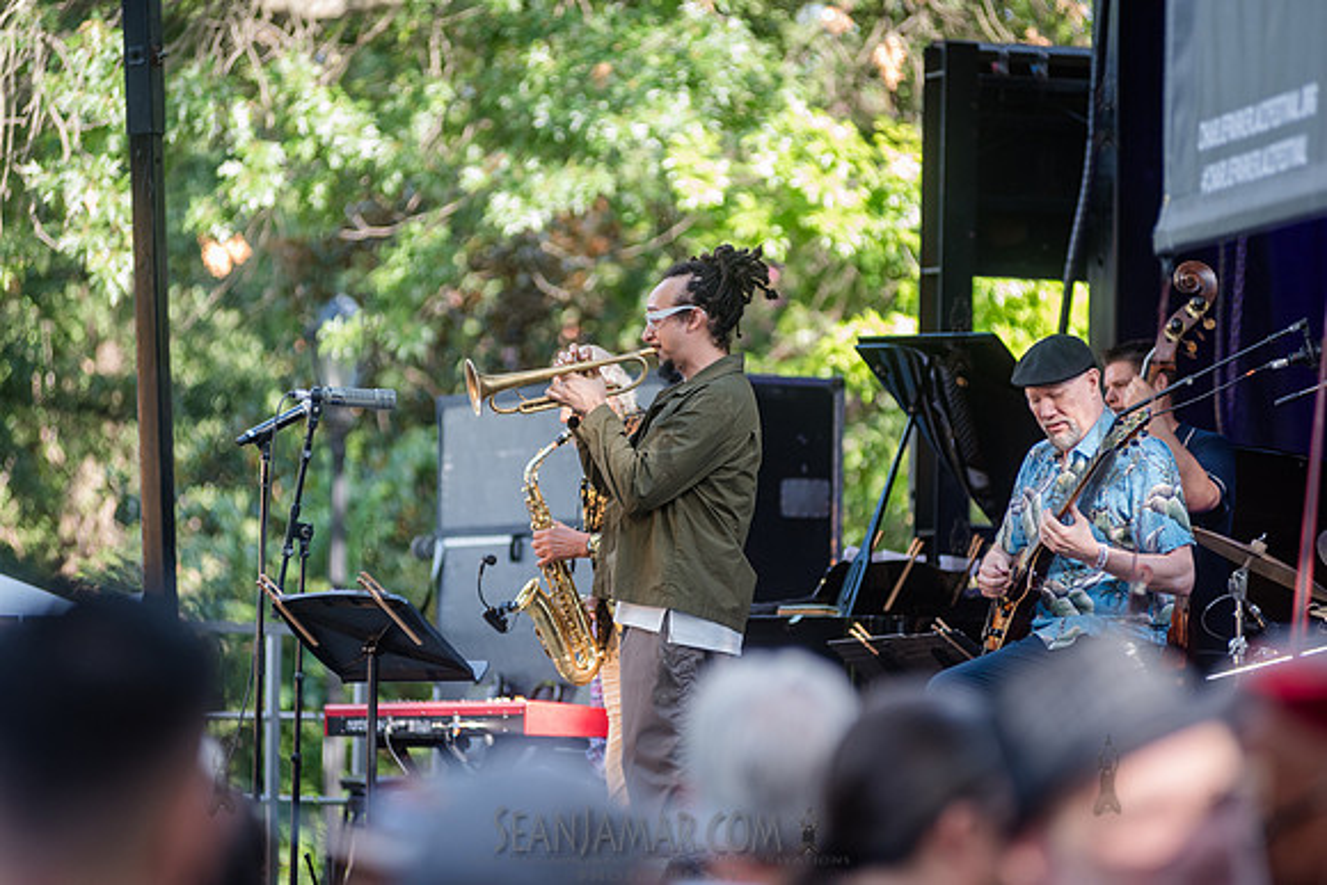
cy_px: 442
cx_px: 664
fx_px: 7374
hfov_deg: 10.3
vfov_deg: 6.9
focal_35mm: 200
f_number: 3.5
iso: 800
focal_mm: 200
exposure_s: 1/640
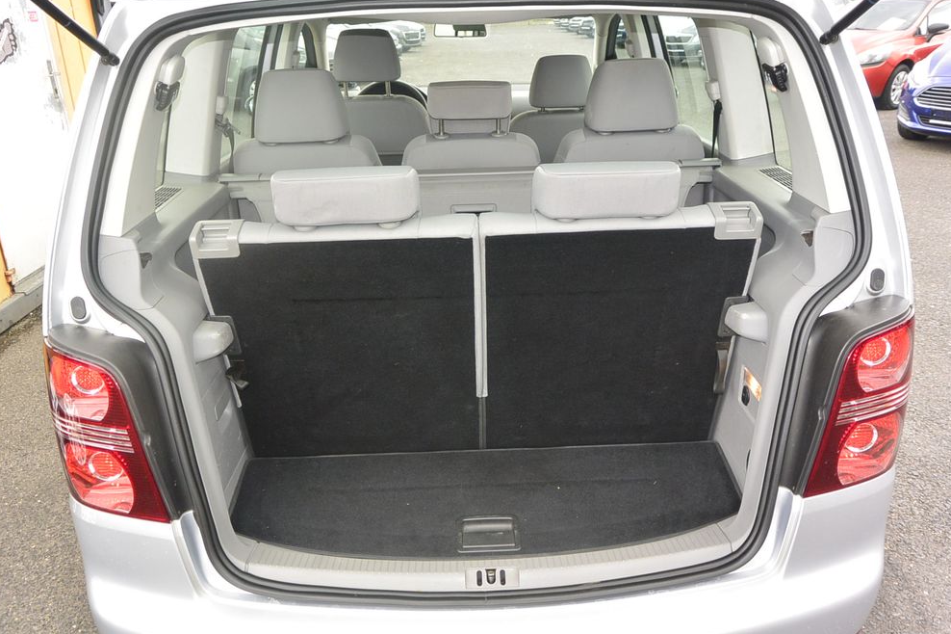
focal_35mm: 28
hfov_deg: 65.5
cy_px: 317
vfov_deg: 46.4
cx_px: 484
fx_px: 739
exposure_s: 1/125
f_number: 3.5
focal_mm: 10
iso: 160
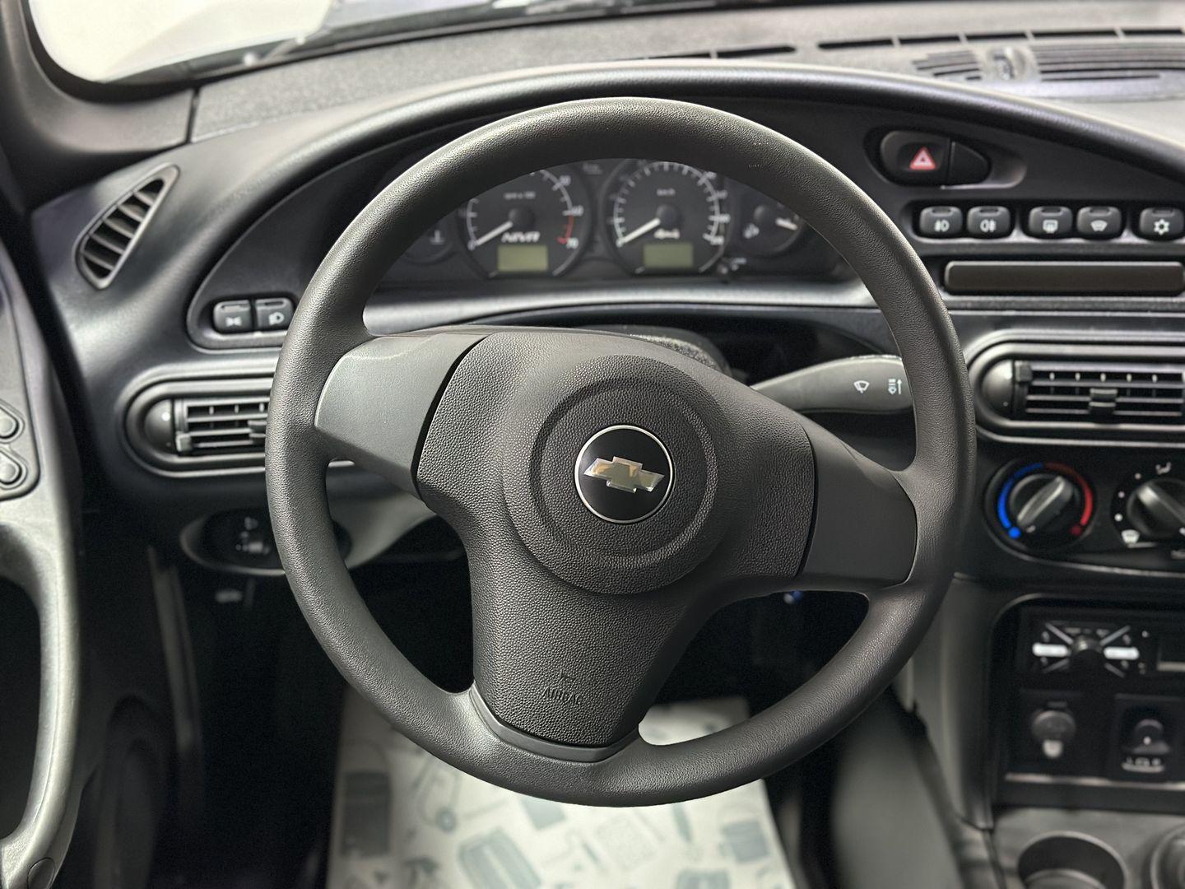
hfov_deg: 39.7
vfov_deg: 30.3
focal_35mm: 48
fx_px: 1643
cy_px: 444
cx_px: 592
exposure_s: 1/33
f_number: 1.78
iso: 800
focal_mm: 6.86
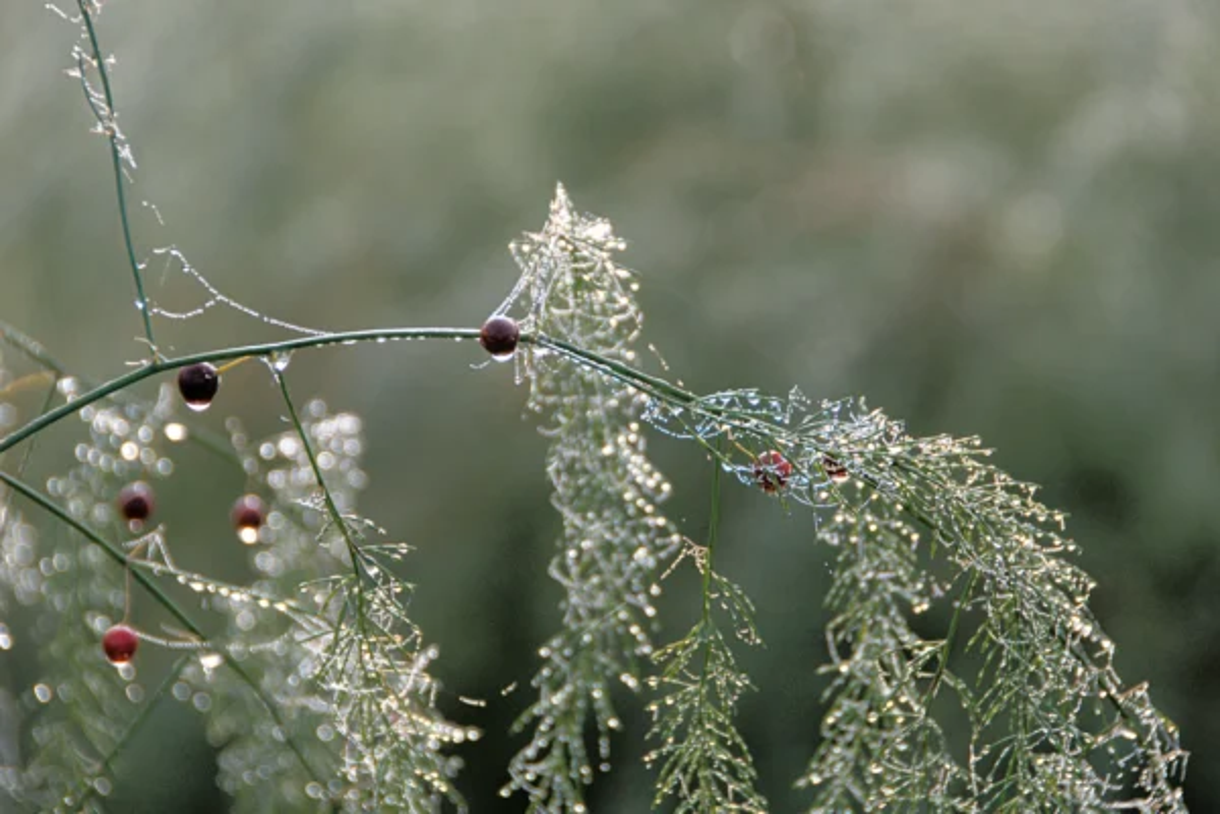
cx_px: 610
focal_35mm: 225
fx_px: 7624
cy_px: 407
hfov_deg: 9.1
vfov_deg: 6.1
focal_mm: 150
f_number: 5.6
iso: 360
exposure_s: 1/500
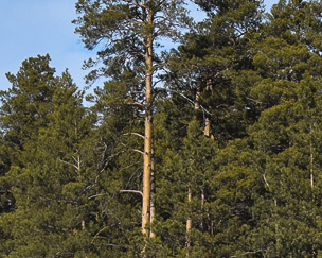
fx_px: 2914
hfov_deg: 6.3
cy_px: 280
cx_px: 289
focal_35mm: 306
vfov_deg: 5.0
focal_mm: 55
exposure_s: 1/1600
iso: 200
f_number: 8
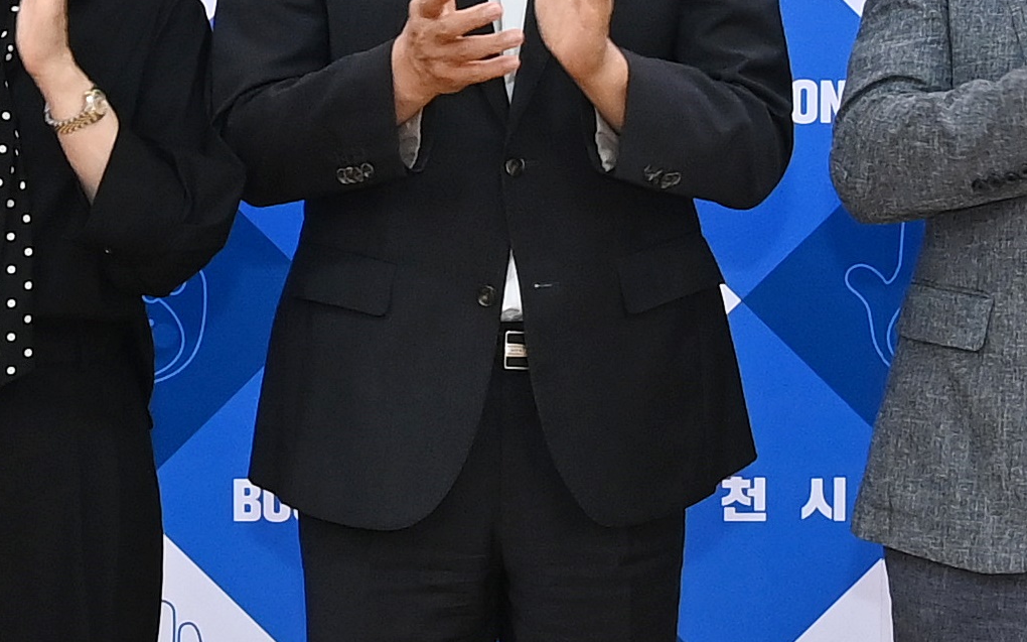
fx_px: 4589
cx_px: 519
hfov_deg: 12.8
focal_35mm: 164
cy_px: 159
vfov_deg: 8.0
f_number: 7.1
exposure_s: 1/125
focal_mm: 34
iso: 2500
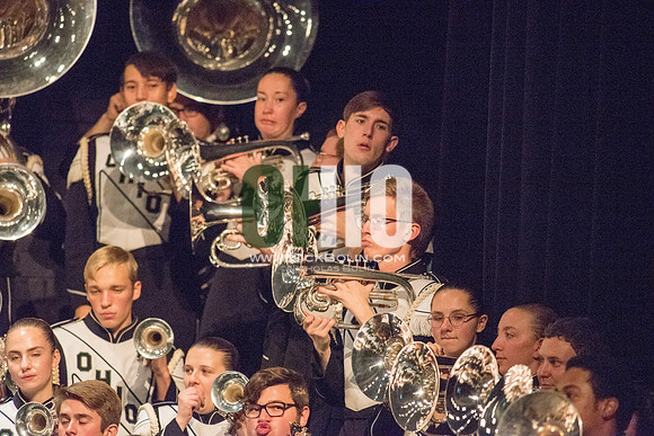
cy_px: 218
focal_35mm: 600
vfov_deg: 2.3
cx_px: 327
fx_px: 10902
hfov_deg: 3.4
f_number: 5.6
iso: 4000
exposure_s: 1/320
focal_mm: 600
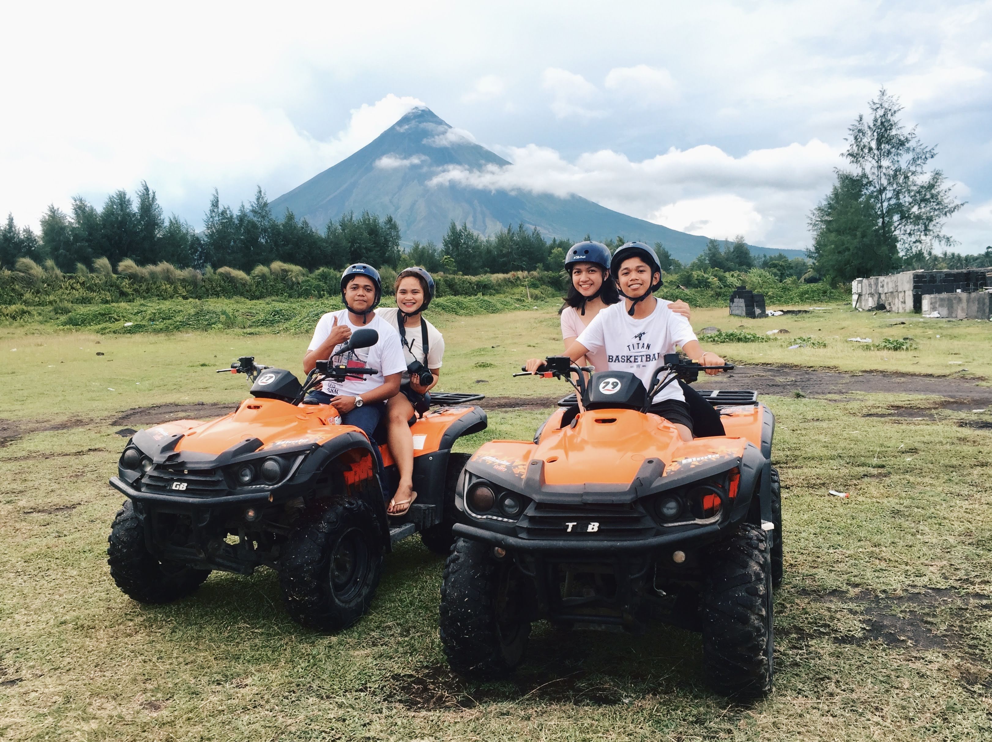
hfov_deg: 61.7
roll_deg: -1.4
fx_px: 830
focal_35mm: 29
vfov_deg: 48.2
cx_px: 496
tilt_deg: -4.5
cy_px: 371
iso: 32
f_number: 2.2
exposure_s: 1/460
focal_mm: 4.15
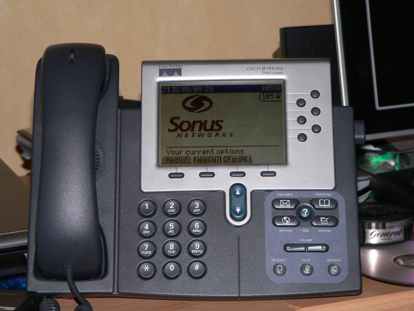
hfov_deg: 18.4
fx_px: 1280
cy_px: 156
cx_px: 207
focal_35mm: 107
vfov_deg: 13.8
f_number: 2.8
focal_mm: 17.9
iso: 100
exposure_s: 1/60
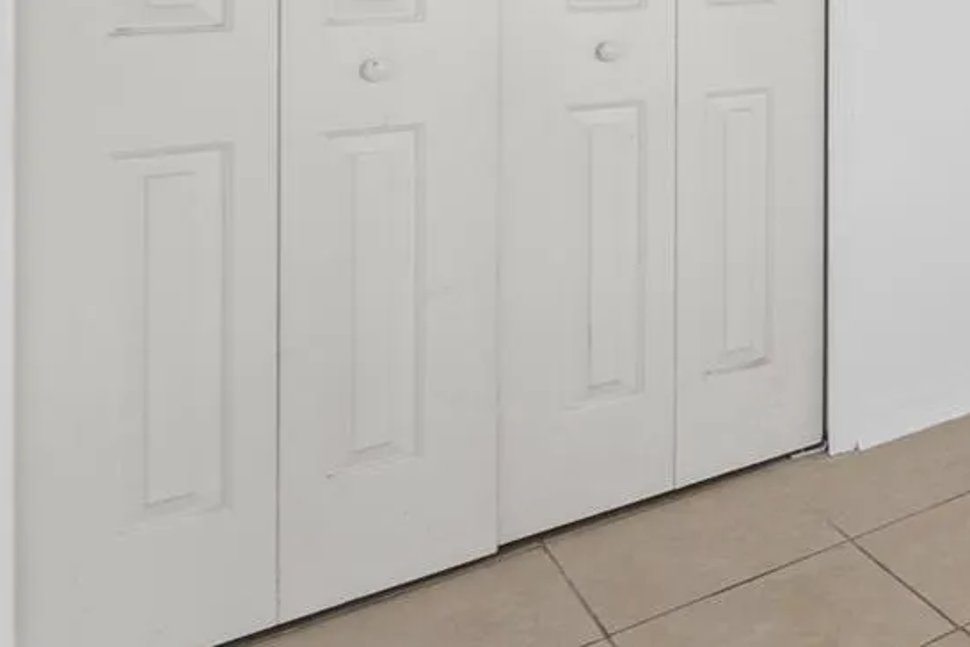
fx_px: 1105
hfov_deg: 32.5
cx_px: 1318
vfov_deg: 29.1
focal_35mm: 41
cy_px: -84
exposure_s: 1/30
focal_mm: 14
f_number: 9
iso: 400
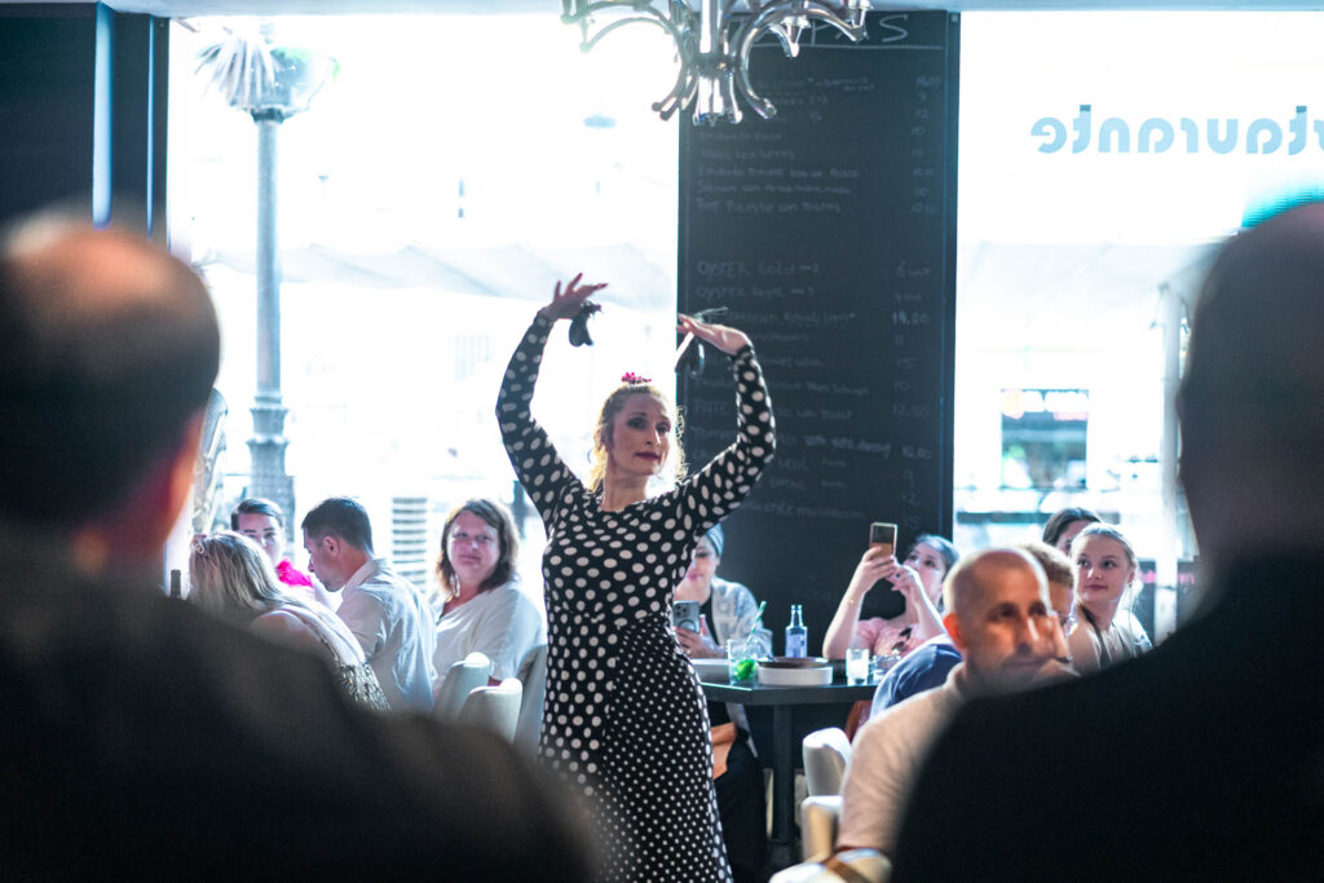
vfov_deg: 18.2
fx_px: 2759
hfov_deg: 27.0
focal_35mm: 75
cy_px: 442
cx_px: 662
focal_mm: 75
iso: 1250
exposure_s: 1/160
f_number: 1.8
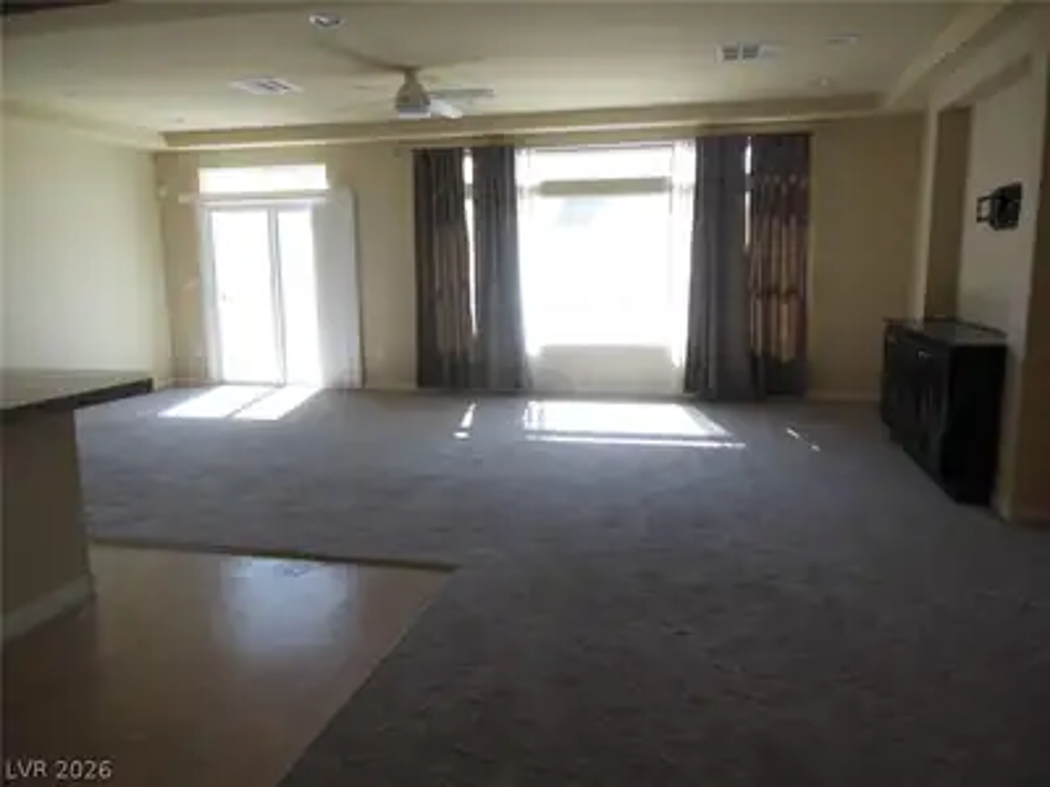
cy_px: 394
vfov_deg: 54.9
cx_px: 525
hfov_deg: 69.4
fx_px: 758
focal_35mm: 25
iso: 125
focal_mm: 4.5
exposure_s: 1/40
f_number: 3.2
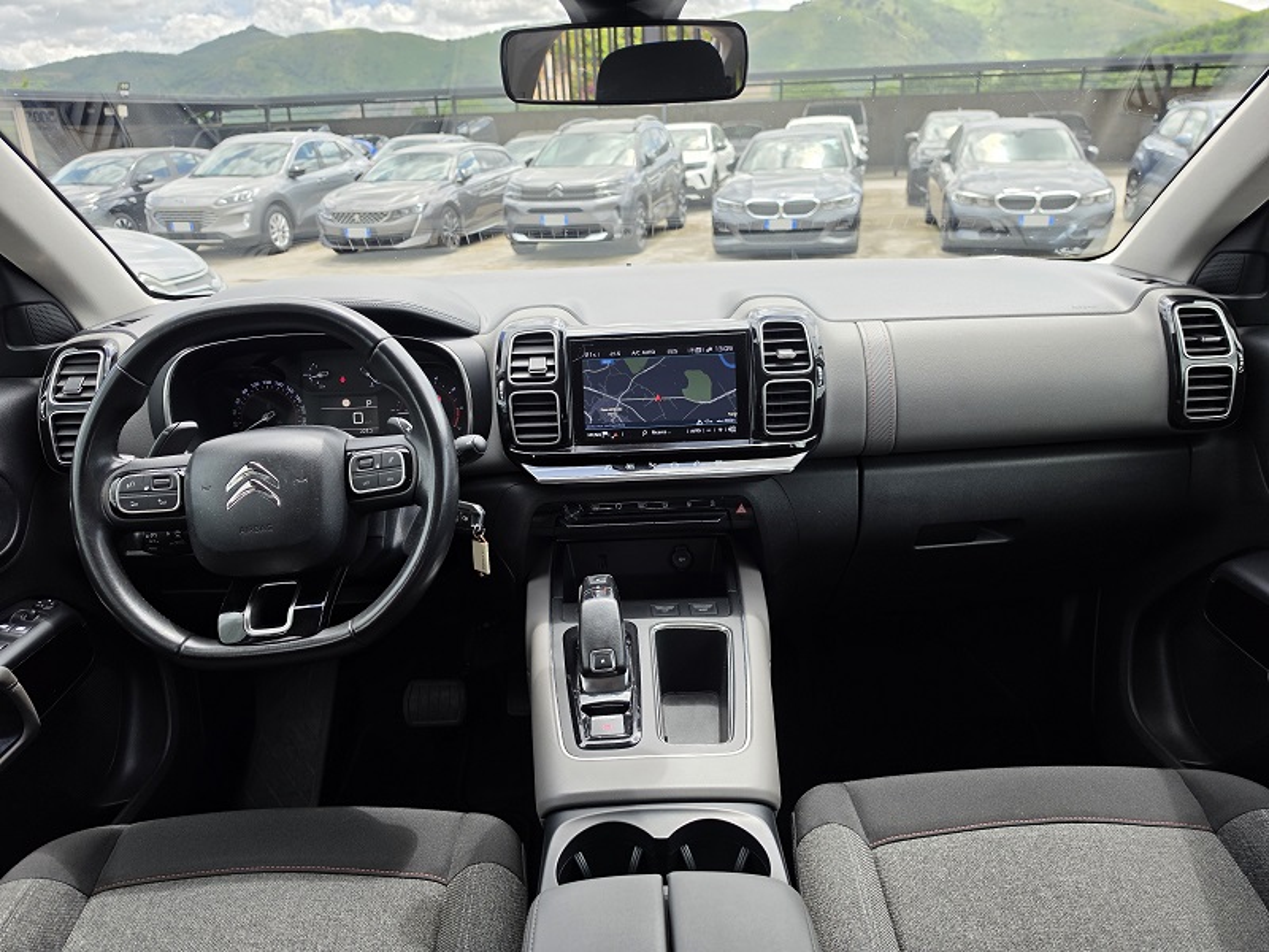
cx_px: 634
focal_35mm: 23
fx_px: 843
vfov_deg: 58.9
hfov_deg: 73.9
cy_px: 476
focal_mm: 6.5
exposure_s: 1/1889
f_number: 1.4
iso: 64
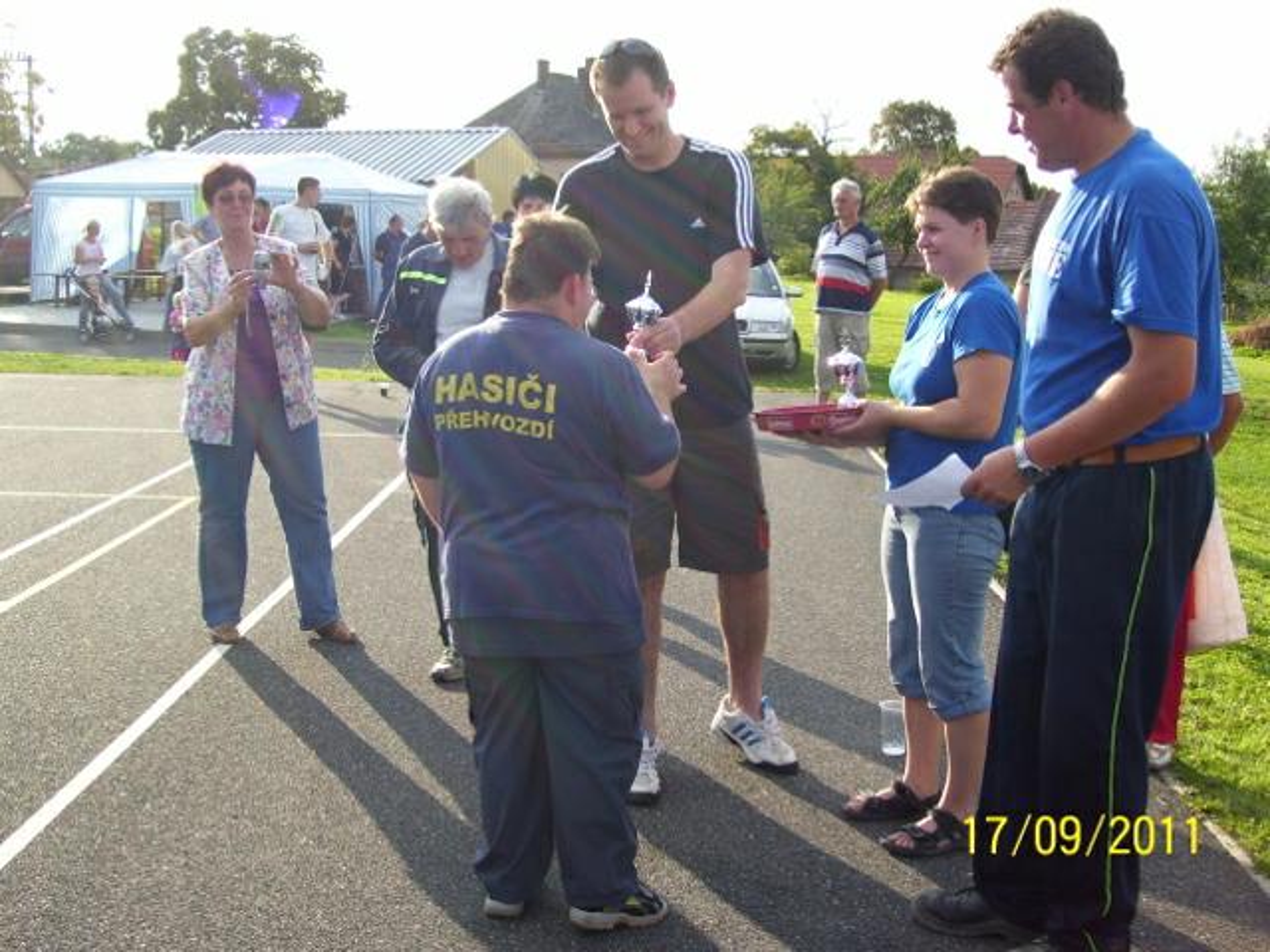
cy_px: 476
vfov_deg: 31.5
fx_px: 1688
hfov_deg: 41.2
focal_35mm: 46
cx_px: 635
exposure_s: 1/500
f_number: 3
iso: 80
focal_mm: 7.6
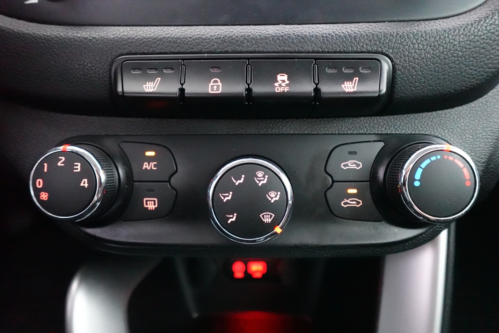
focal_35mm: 20
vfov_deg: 61.9
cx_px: 250
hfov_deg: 84.0
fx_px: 277
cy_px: 166
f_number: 2
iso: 6400
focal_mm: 7.6
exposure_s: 1/40
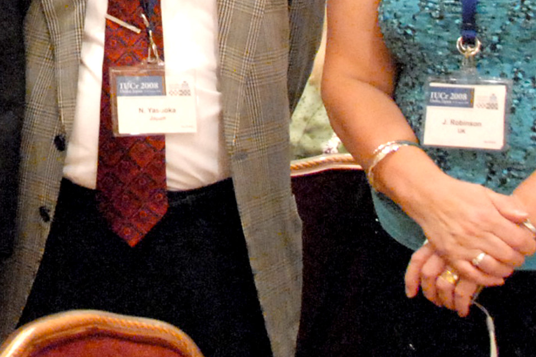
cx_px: -137
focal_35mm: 133
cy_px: -198
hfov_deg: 14.8
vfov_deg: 10.0
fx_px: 1980
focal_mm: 22
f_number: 5
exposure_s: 1/25
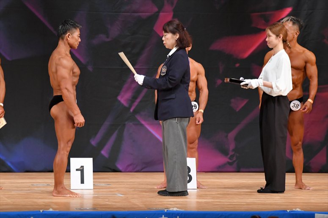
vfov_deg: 5.1
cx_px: 164
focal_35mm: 270
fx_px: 2459
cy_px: 109
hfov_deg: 7.6
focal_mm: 180
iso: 5600
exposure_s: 1/400
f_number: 5.6
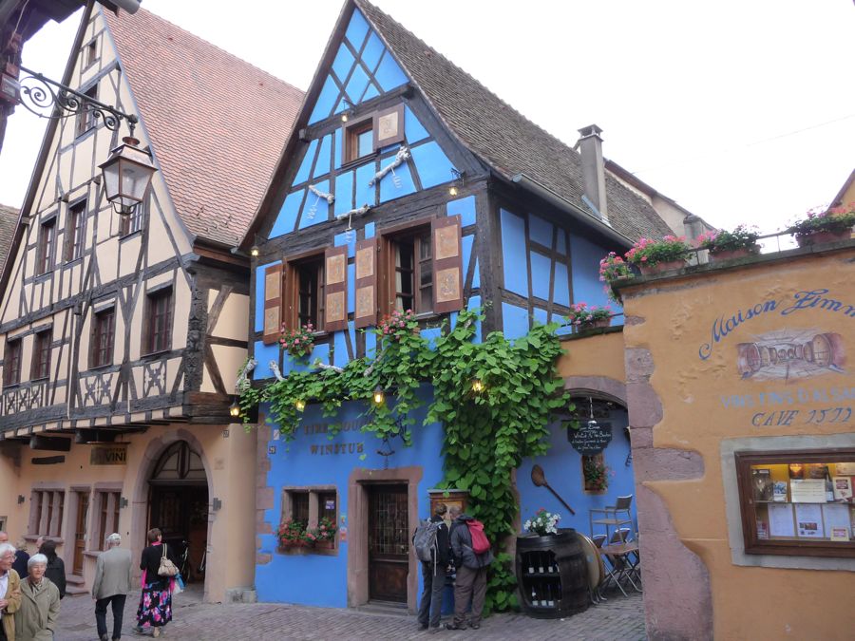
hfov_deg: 63.4
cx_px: 428
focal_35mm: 28
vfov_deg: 49.7
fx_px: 692
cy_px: 320
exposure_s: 1/80
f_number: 3.3
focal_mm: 4.7
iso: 160
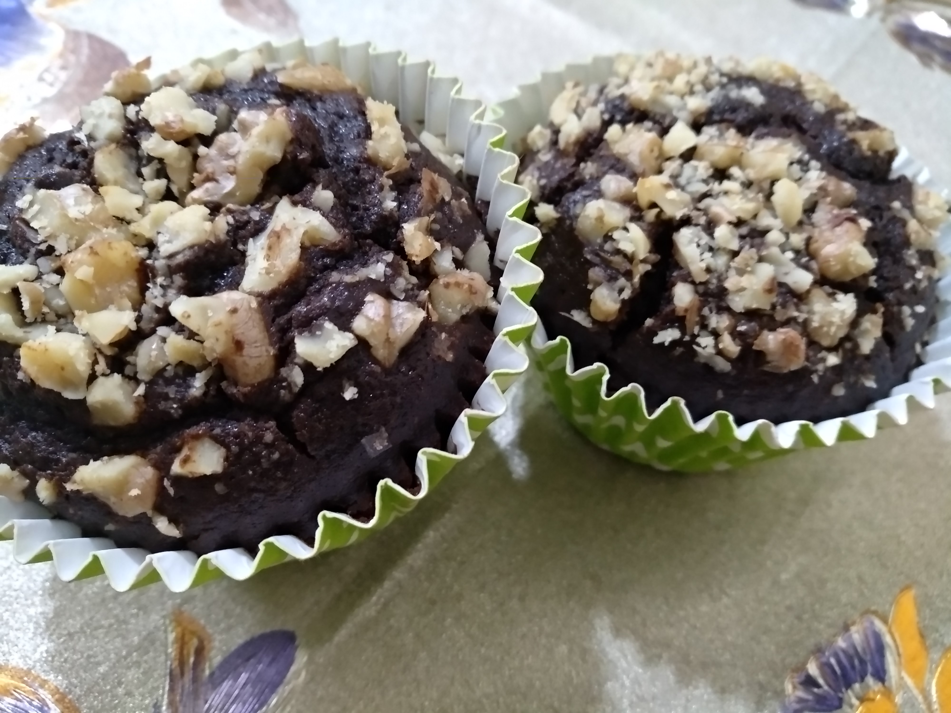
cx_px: 476
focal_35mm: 22
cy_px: 356
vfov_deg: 61.1
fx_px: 604
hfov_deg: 76.4
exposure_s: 1/20
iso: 1000
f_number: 2.2
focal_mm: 3.81
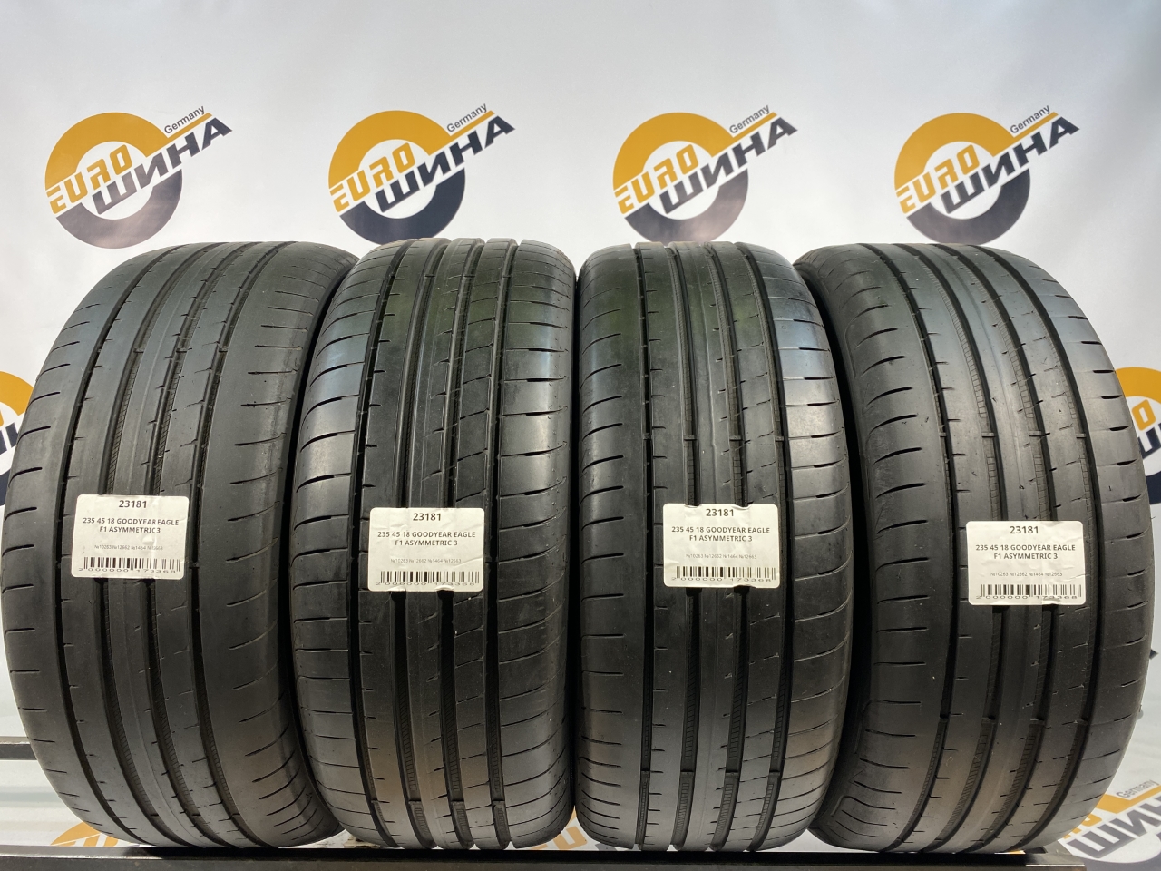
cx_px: 580
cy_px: 436
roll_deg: +0.7
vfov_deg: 53.1
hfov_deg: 67.3
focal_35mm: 26
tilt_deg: -0.1
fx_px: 872
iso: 64
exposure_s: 1/100
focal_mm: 4.25
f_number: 1.8
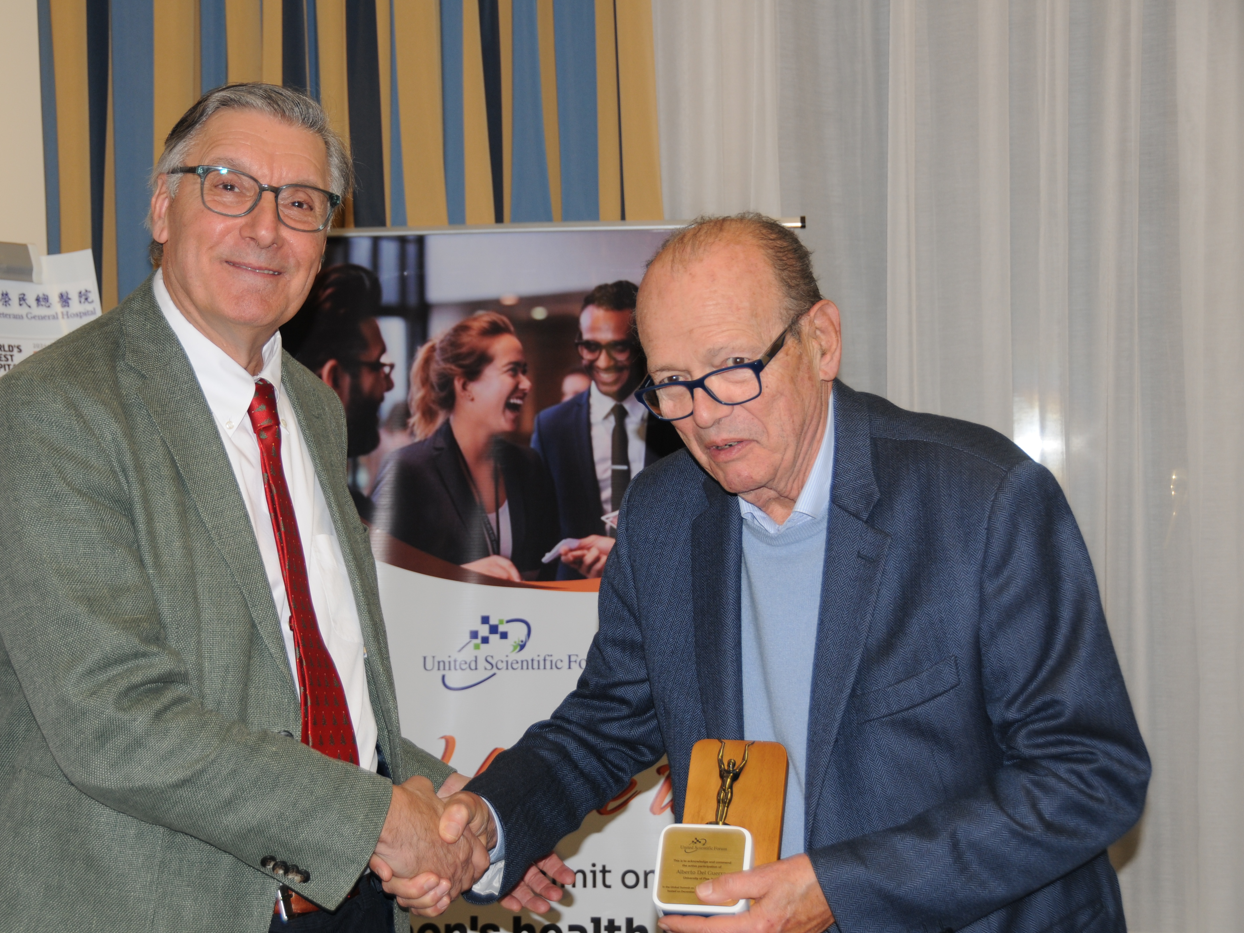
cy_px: 465
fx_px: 2480
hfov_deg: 28.2
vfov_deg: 21.3
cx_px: 569
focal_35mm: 69
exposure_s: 1/60
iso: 200
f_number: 4.5
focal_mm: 42
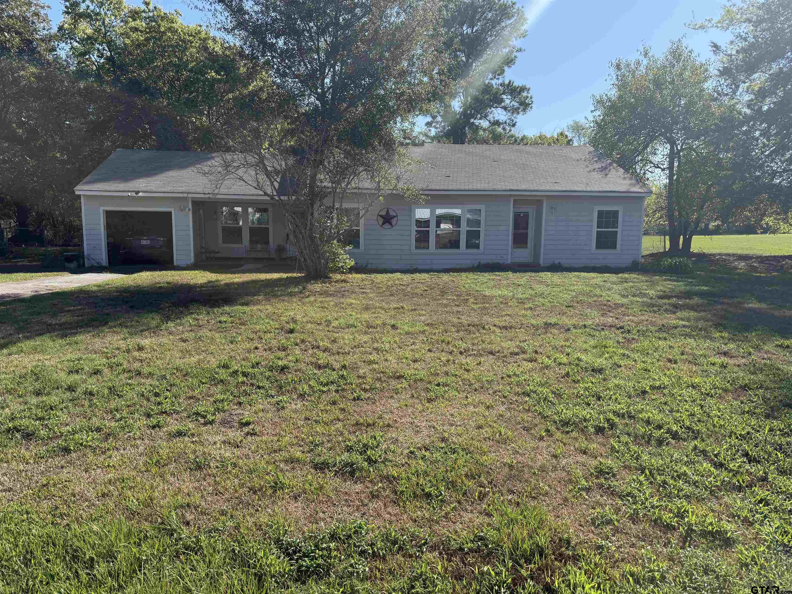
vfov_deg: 56.8
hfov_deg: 71.6
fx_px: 549
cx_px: 396
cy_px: 297
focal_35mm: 24
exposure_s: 1/3953
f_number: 1.78
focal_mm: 6.76
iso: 100
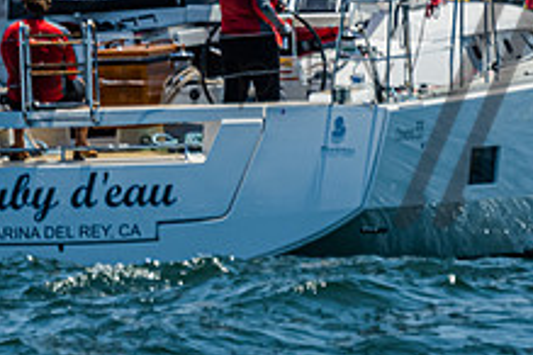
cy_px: -122
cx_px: 214
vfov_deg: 1.0
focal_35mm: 1432
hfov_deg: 1.4
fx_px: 21200
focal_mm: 400
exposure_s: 1/1000
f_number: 5.6
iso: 320
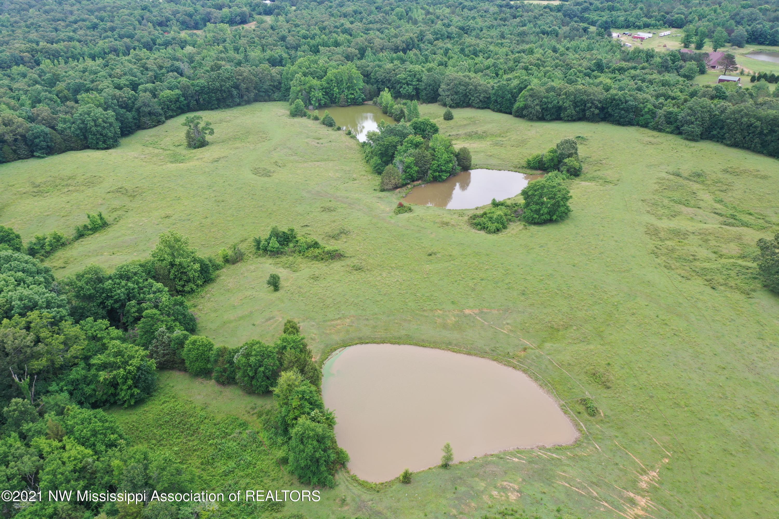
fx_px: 606
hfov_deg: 65.5
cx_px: 390
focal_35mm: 28
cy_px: 260
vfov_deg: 46.4
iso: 100
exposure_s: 1/160
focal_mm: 10.26
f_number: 4
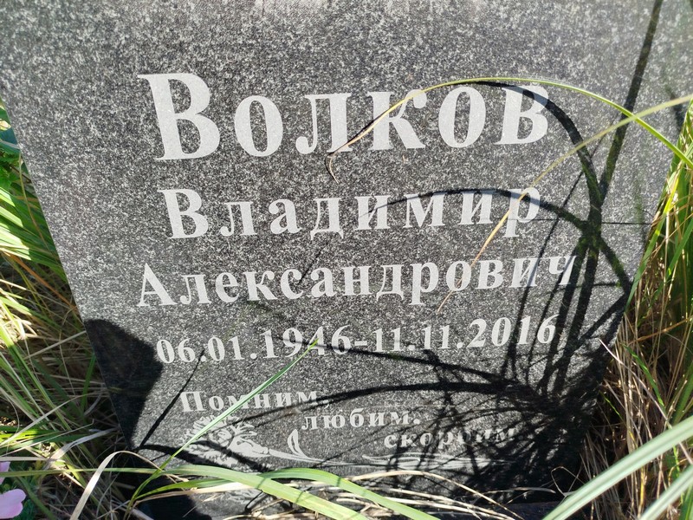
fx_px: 480
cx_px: 346
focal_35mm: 24
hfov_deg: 71.6
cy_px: 260
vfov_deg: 56.8
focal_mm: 5.31
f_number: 1.7
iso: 50
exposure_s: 1/321
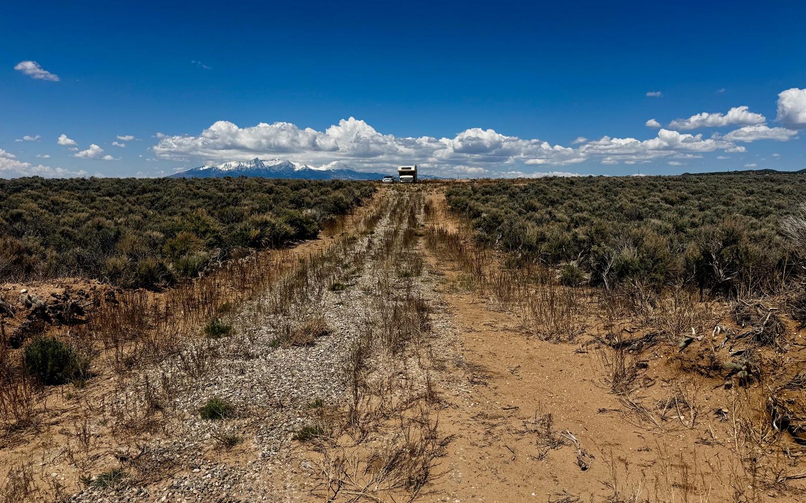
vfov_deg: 47.4
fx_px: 571
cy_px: 212
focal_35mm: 26
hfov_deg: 70.4
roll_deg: -1.4
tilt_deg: -2.4
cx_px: 399
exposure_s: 1/9009
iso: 80
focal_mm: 6.76
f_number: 1.78
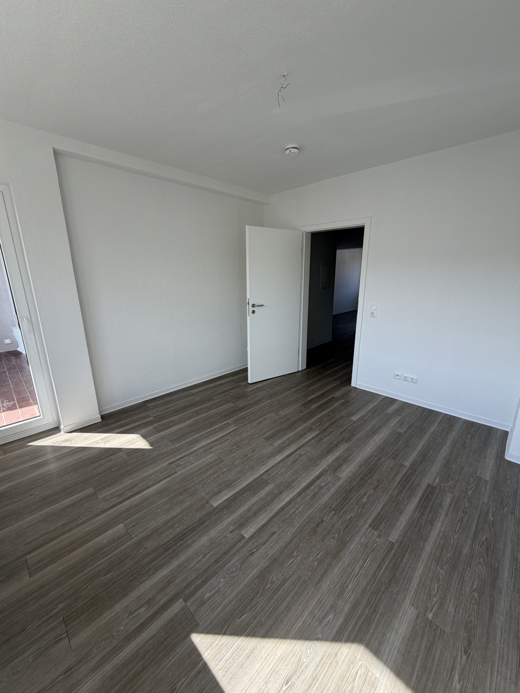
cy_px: 346
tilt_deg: -14.3
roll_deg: +0.2
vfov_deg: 102.1
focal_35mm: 14
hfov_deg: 85.7
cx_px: 260
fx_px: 280
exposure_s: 1/176
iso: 40
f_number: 2.2
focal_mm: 2.22
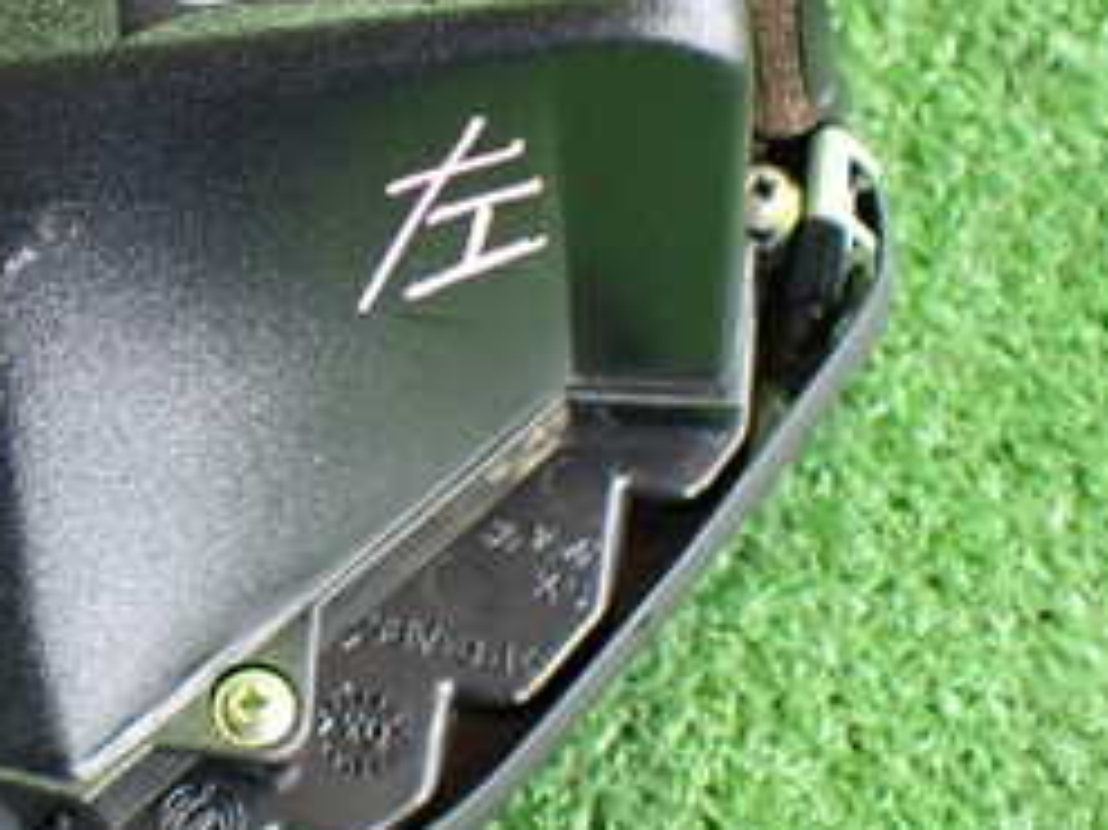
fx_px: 2335
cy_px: 215
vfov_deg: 20.0
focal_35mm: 73
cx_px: -63
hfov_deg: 25.1
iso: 800
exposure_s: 1/50
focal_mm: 5.4
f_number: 2.3
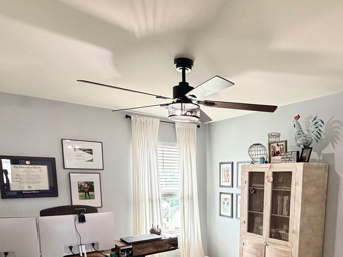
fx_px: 277
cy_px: 216
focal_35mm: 28
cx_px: 236
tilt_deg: -8.7
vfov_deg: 46.4
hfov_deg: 61.5
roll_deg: -0.3
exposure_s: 1/60
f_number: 2.2
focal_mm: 2.22
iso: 250
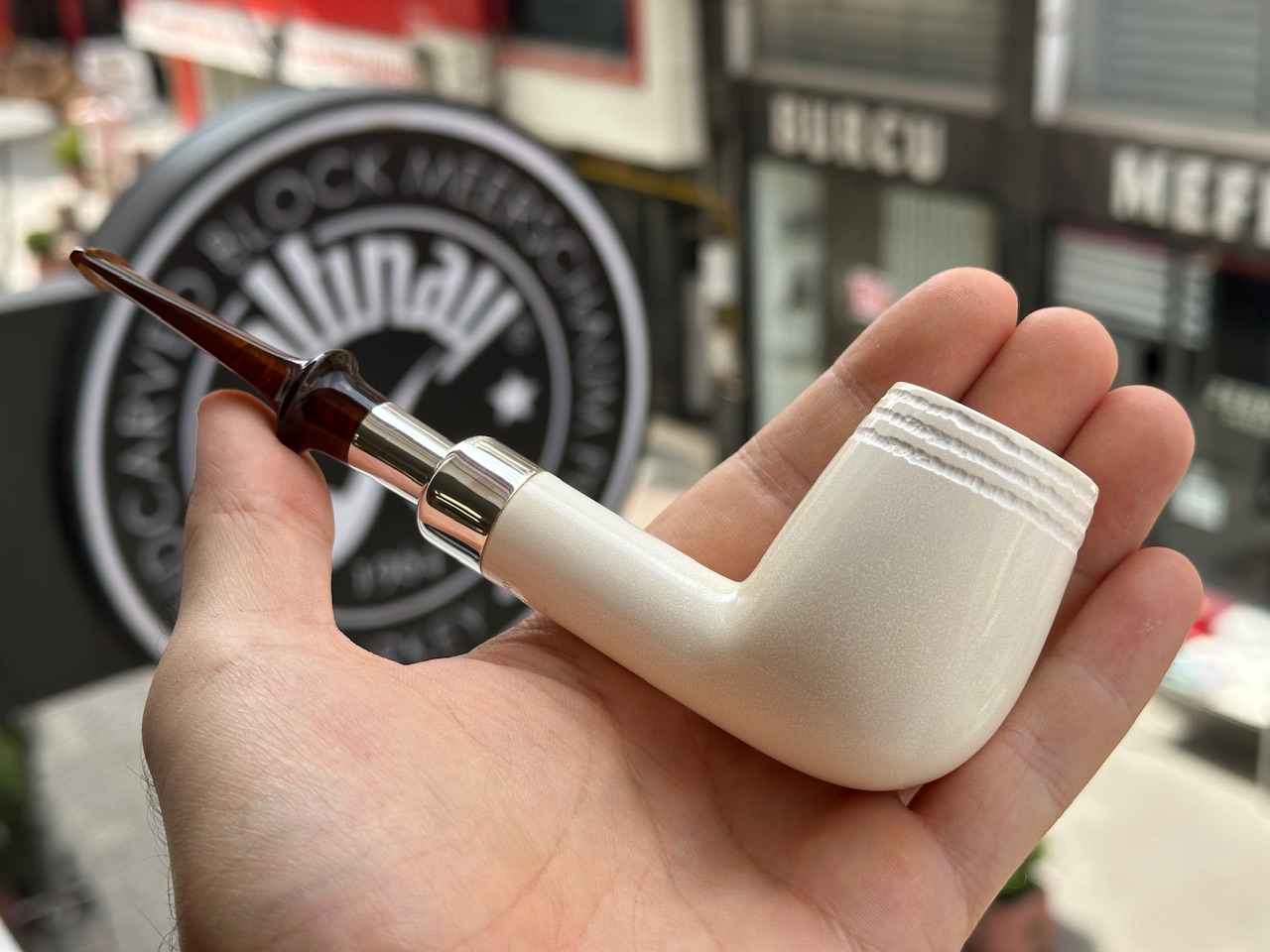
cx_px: 635
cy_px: 476
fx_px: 1761
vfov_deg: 30.3
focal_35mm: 48
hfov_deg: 39.7
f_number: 1.78
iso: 64
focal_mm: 6.86
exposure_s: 1/1009
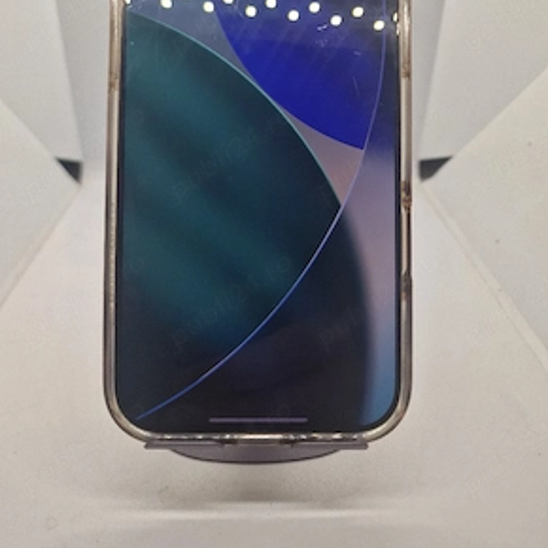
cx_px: 268
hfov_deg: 57.3
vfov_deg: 55.9
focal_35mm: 28
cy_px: 176
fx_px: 501
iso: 50
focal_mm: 6.4
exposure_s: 1/120
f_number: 1.8
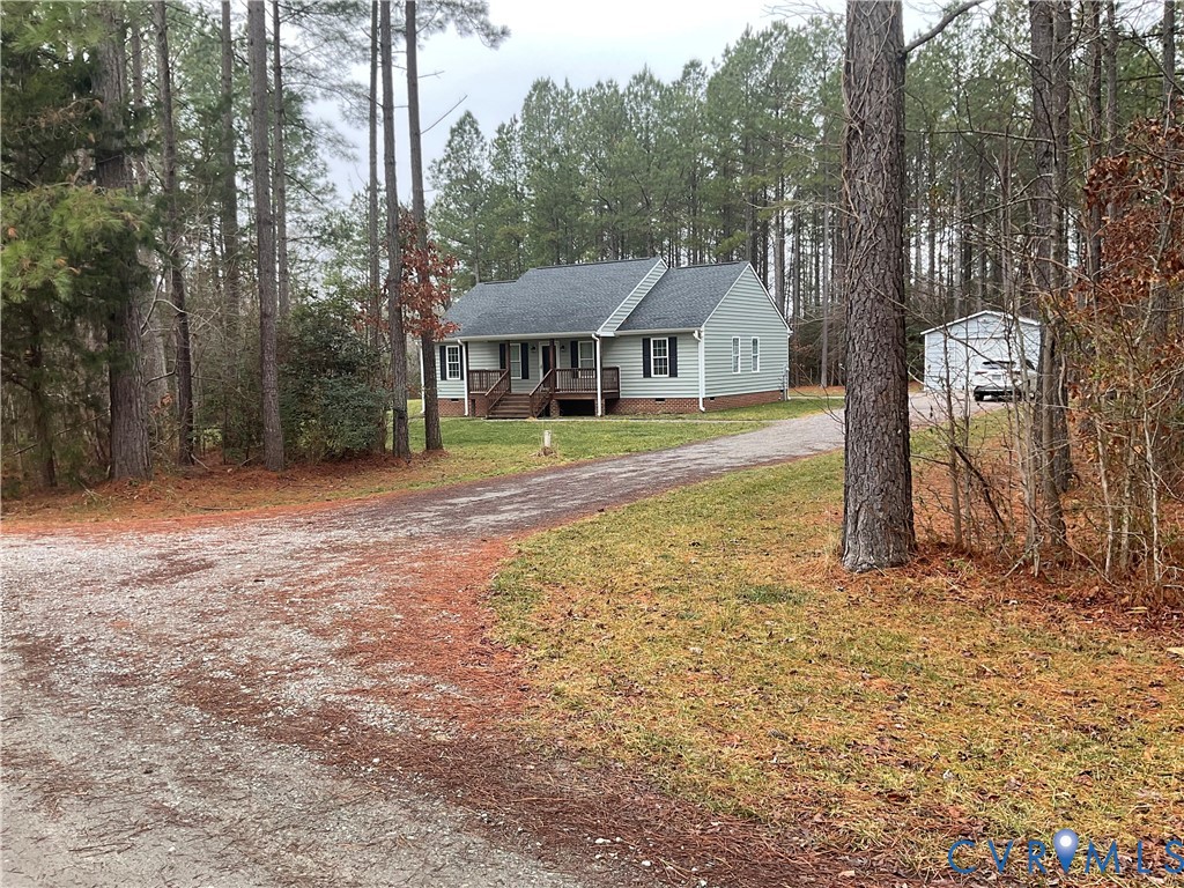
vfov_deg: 48.2
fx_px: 992
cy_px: 444
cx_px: 592
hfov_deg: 61.7
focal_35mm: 29
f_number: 1.8
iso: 16
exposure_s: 1/201
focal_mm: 3
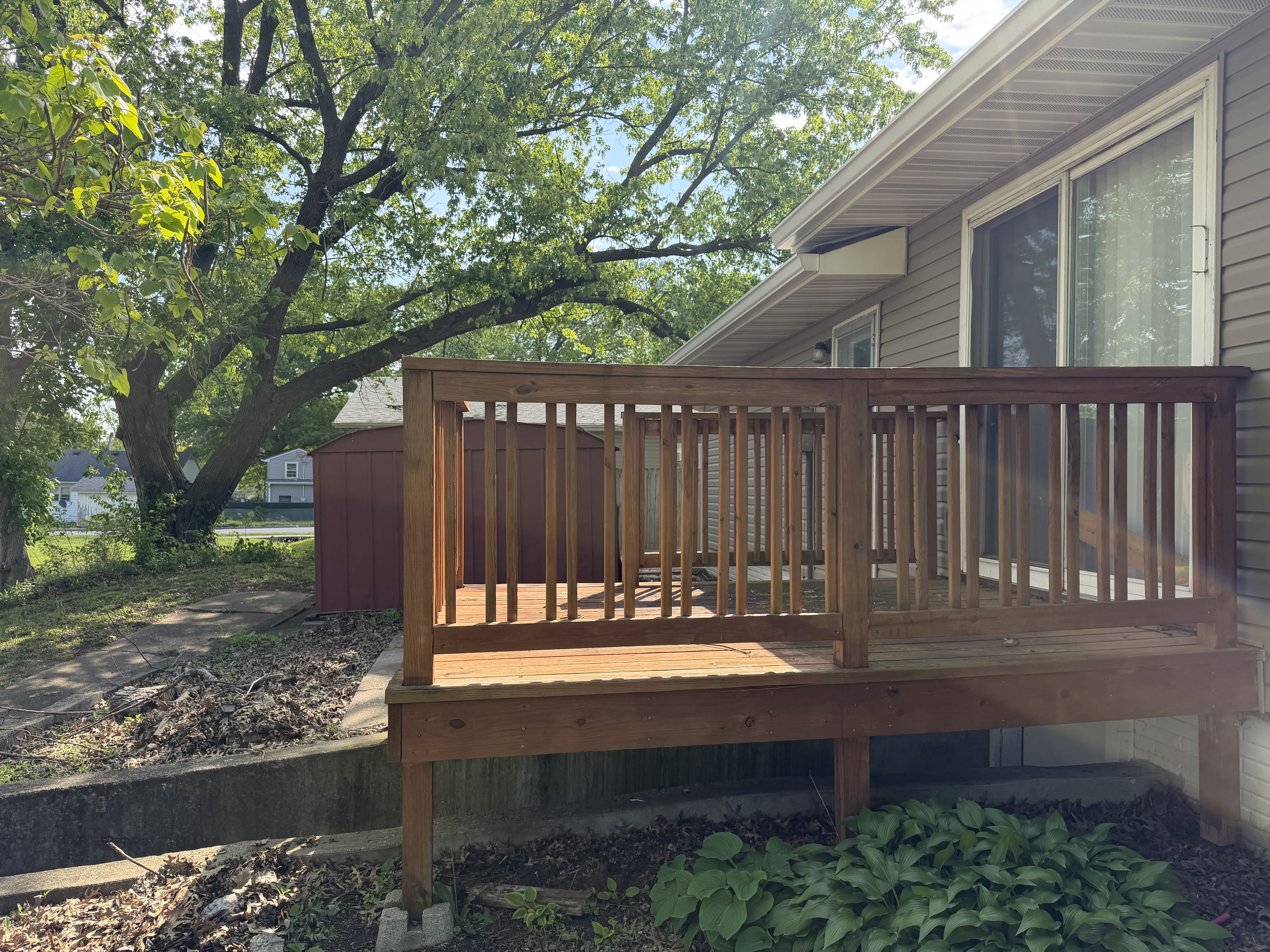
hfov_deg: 71.6
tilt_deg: +0.0
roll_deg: -0.7
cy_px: 476
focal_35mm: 24
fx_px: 881
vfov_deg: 56.8
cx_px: 635
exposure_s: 1/992
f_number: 1.78
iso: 100
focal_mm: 6.76
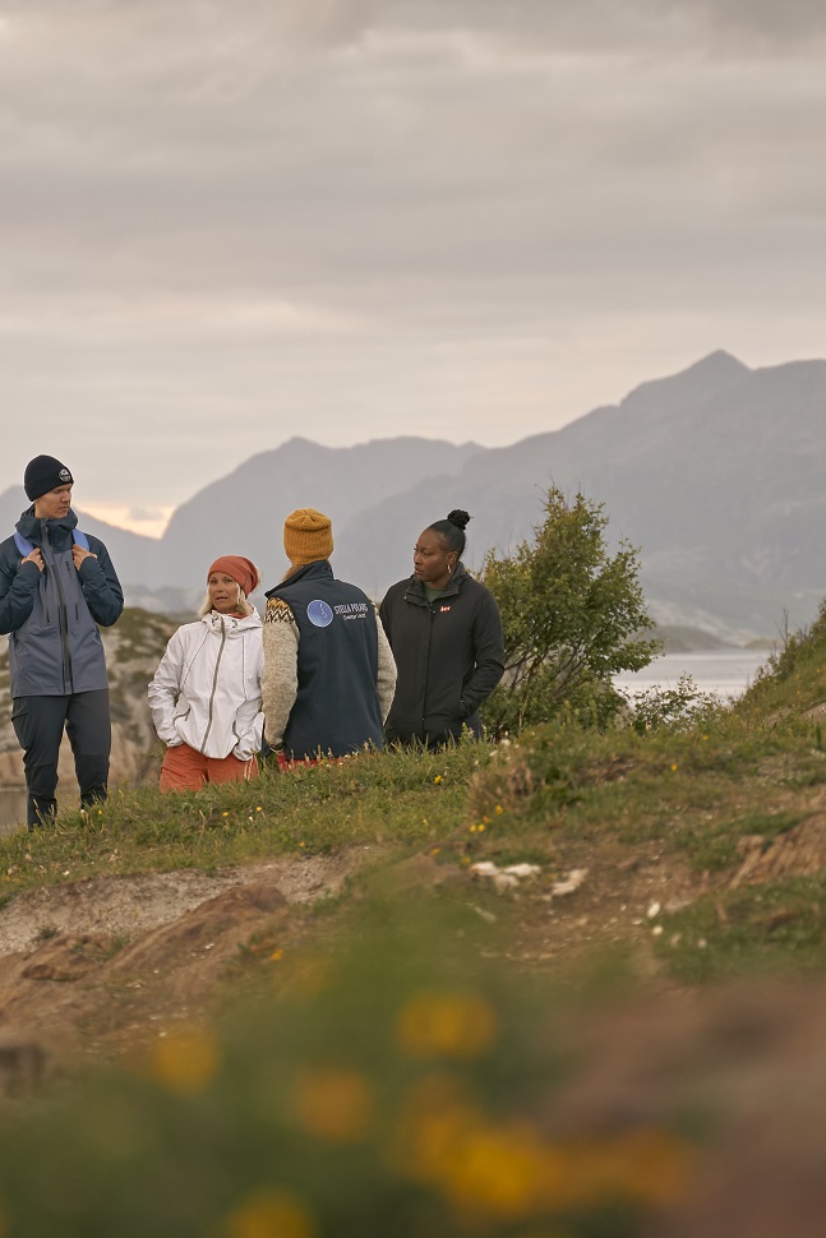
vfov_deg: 14.1
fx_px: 5023
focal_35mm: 146
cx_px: 239
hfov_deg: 9.4
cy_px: 558
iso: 400
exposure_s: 1/250
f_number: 2.8
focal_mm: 63
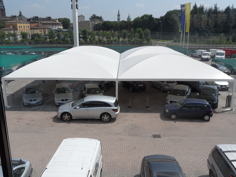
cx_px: 118
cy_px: 88
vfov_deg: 44.2
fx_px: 218
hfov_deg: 56.8
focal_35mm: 32
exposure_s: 1/750
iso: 80
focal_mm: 5.3
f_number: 5
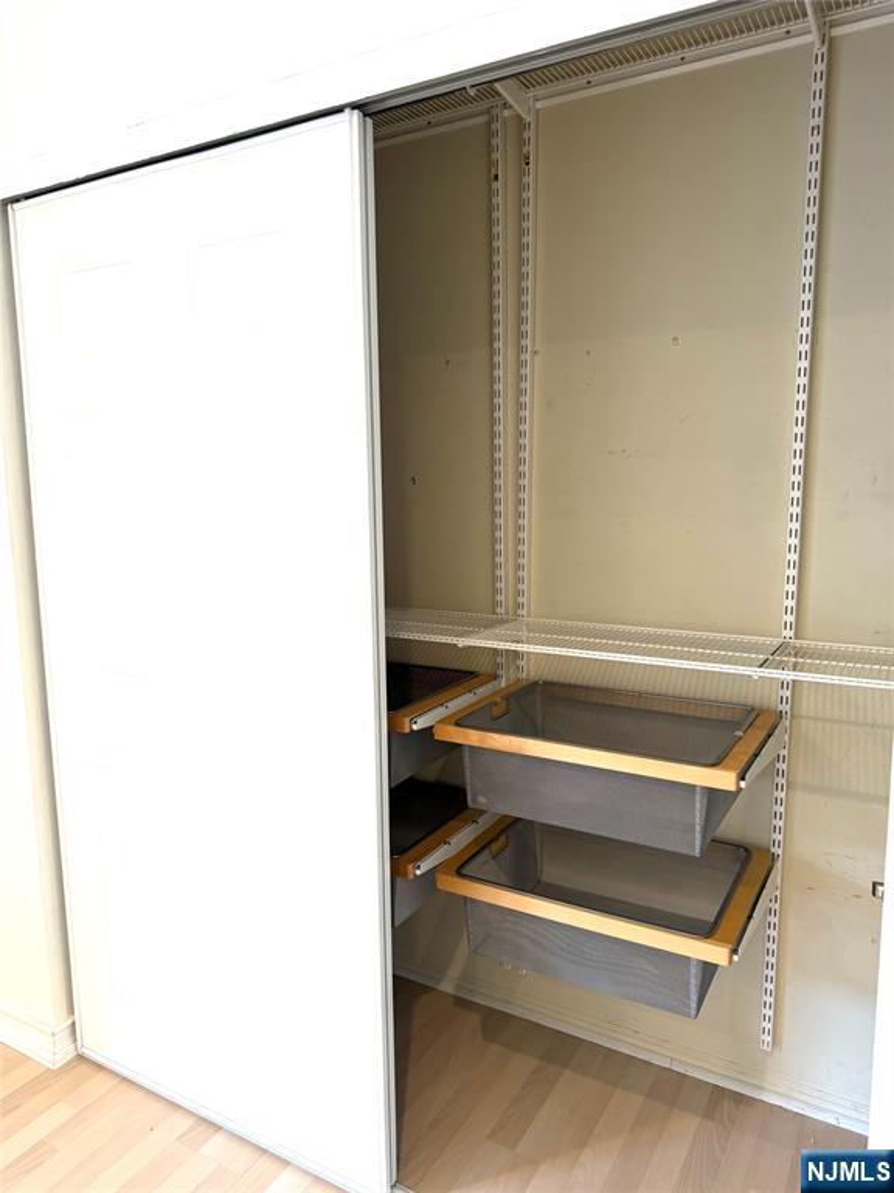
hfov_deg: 56.8
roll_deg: +0.8
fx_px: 826
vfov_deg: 71.6
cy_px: 596
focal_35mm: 24
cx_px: 447
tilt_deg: -8.1
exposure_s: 1/120
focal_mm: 6.76
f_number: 1.78
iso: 125
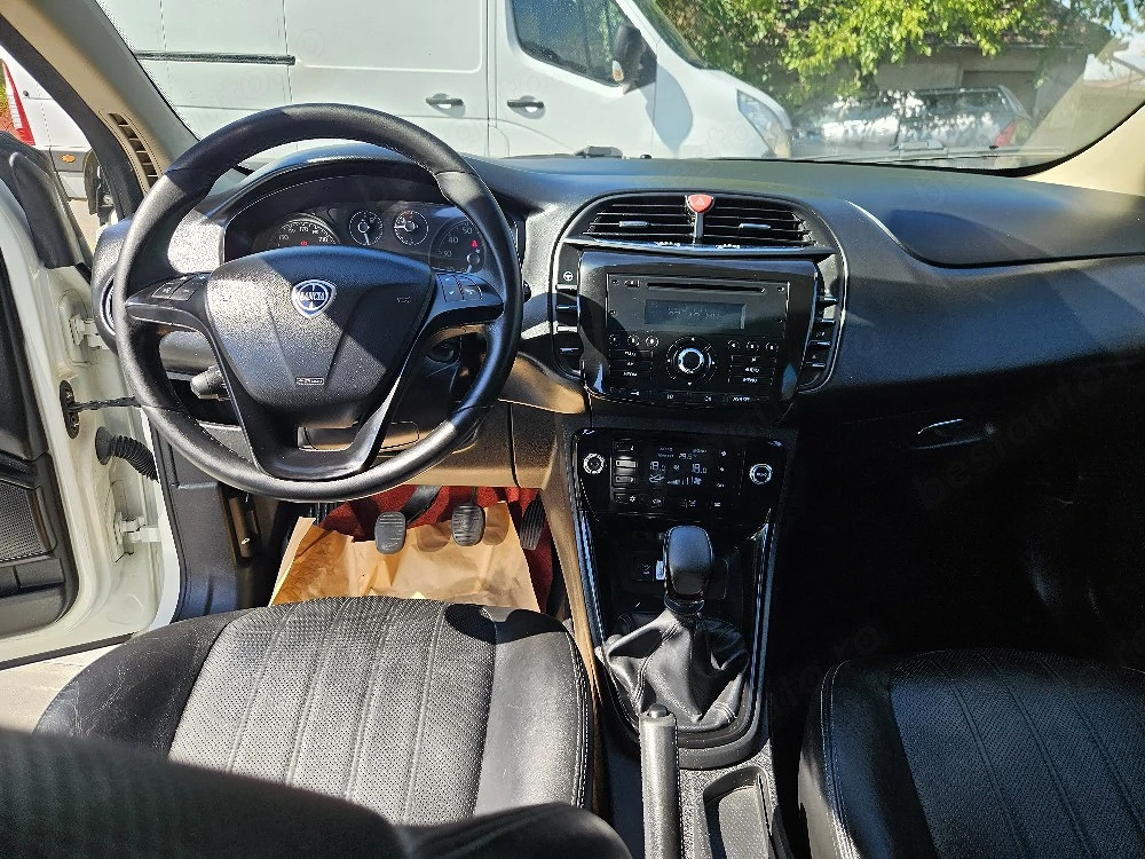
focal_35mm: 23
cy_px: 430
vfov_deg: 58.9
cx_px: 572
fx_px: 761
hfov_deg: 73.9
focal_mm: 5.4
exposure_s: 1/476
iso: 40
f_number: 1.8
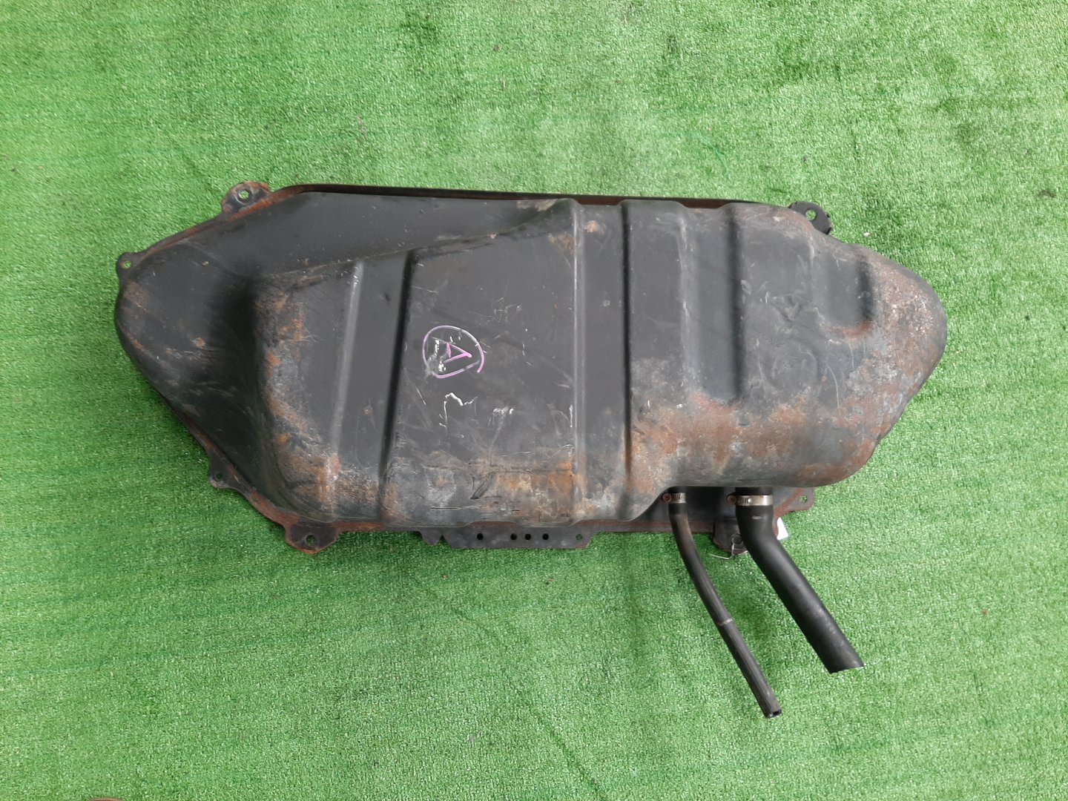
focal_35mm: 26
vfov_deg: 53.1
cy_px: 400
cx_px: 534
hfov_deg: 67.3
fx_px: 802
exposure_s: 1/50
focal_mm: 3.93
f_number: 1.7
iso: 112
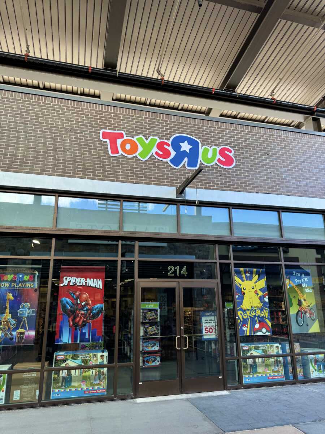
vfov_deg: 71.6
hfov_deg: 56.8
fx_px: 300
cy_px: 217
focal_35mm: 24
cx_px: 162
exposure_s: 1/185
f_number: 1.78
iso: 64
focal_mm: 6.76
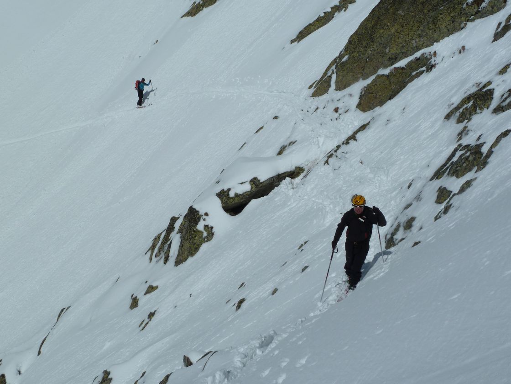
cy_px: 192
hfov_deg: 46.8
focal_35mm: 40
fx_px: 590
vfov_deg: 36.0
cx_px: 256
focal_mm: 6.5
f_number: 6.3
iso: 80
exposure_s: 1/2000
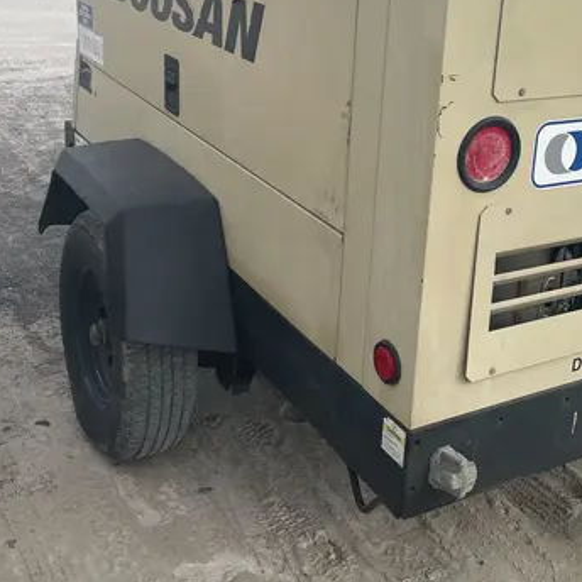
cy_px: 178
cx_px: 379
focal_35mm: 49
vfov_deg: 34.2
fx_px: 932
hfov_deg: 34.4
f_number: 1.6
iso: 32
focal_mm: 4.2
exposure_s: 1/2353
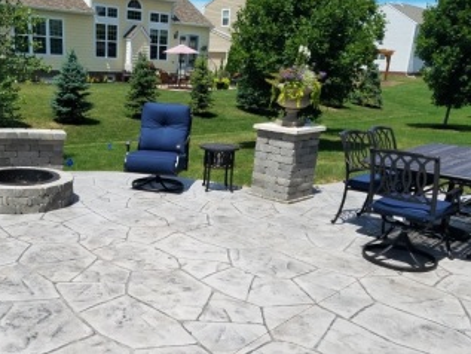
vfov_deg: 40.5
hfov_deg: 51.6
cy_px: 213
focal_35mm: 35
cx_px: 155
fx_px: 476
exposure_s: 1/3856
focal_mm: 4.2
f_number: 1.7
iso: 50
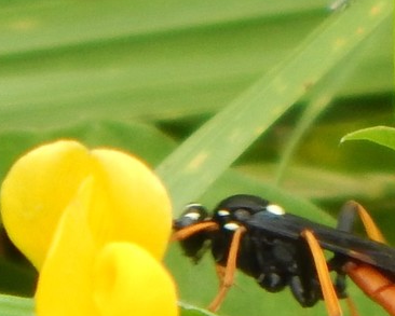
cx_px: 262
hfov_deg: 1.3
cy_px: 241
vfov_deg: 1.0
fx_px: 17786
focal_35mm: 1521
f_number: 5.8
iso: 180
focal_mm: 120
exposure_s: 1/125
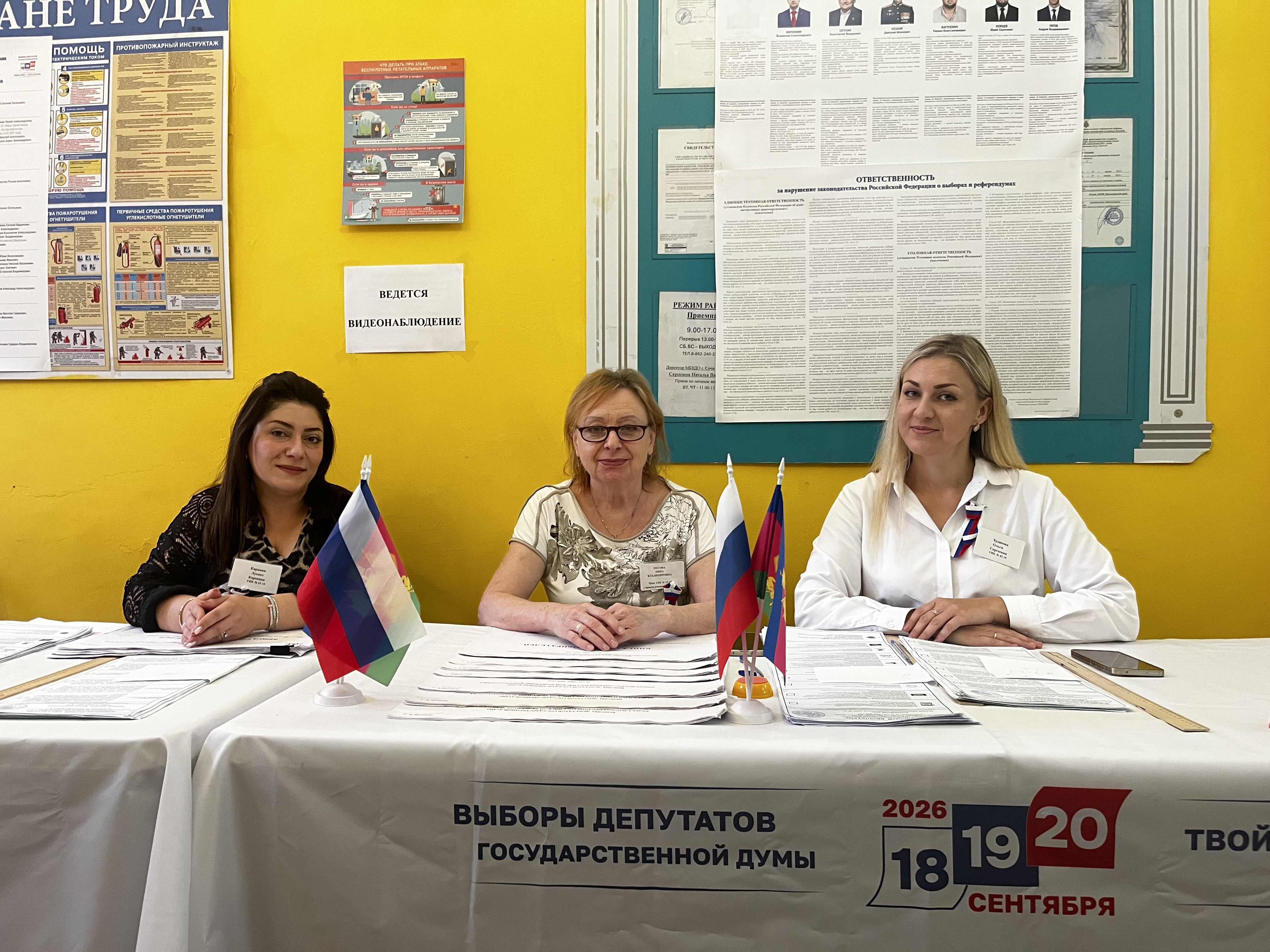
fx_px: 954
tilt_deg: -1.3
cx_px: 635
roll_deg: -0.1
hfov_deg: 67.3
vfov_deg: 53.1
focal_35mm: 26
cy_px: 476
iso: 200
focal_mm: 5.1
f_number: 1.6
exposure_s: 1/50
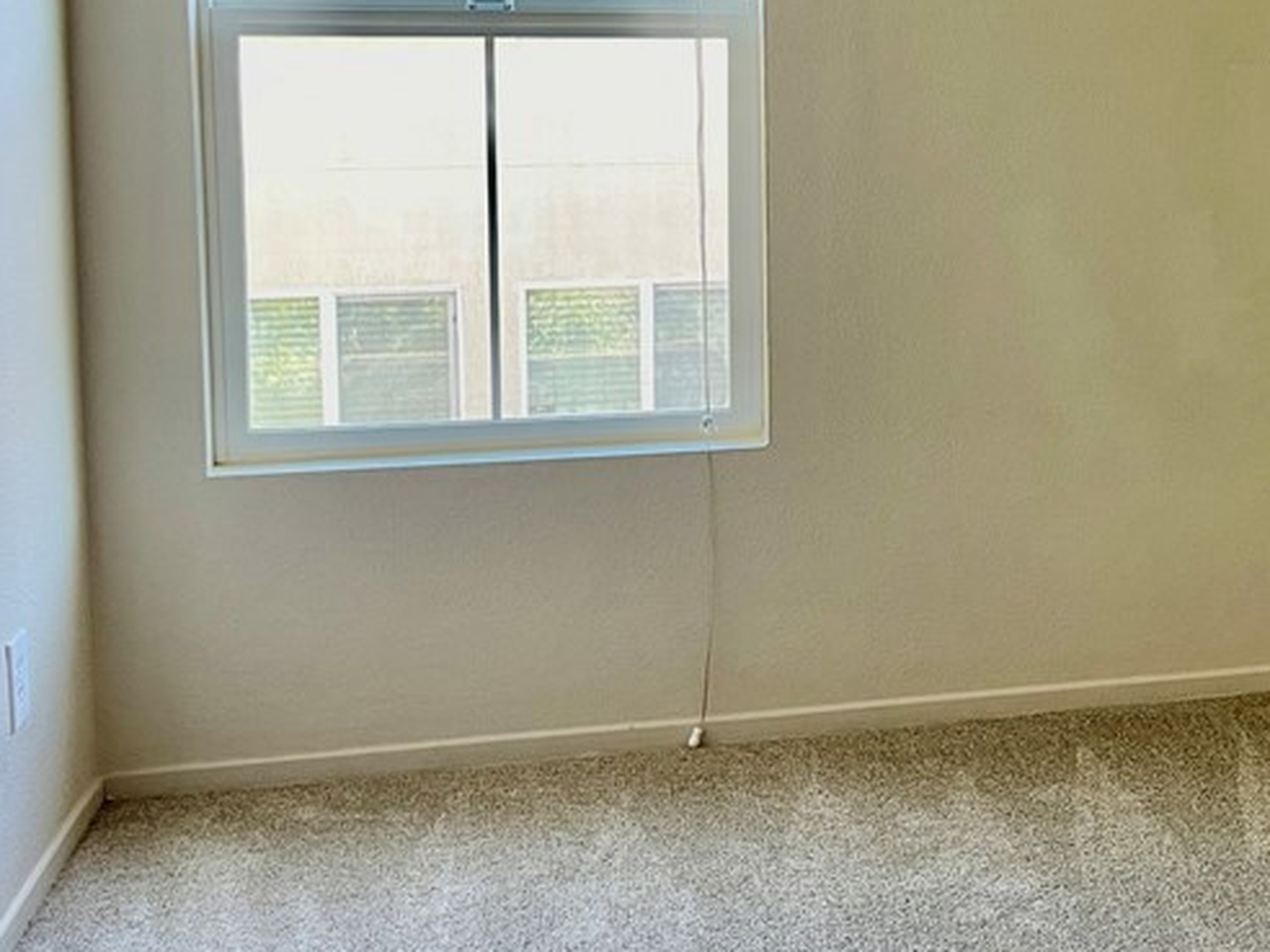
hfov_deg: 34.3
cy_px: 152
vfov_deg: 27.3
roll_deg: +0.0
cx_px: 1193
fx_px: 1908
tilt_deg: -5.1
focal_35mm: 52
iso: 125
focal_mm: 5.1
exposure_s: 1/84
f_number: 1.6
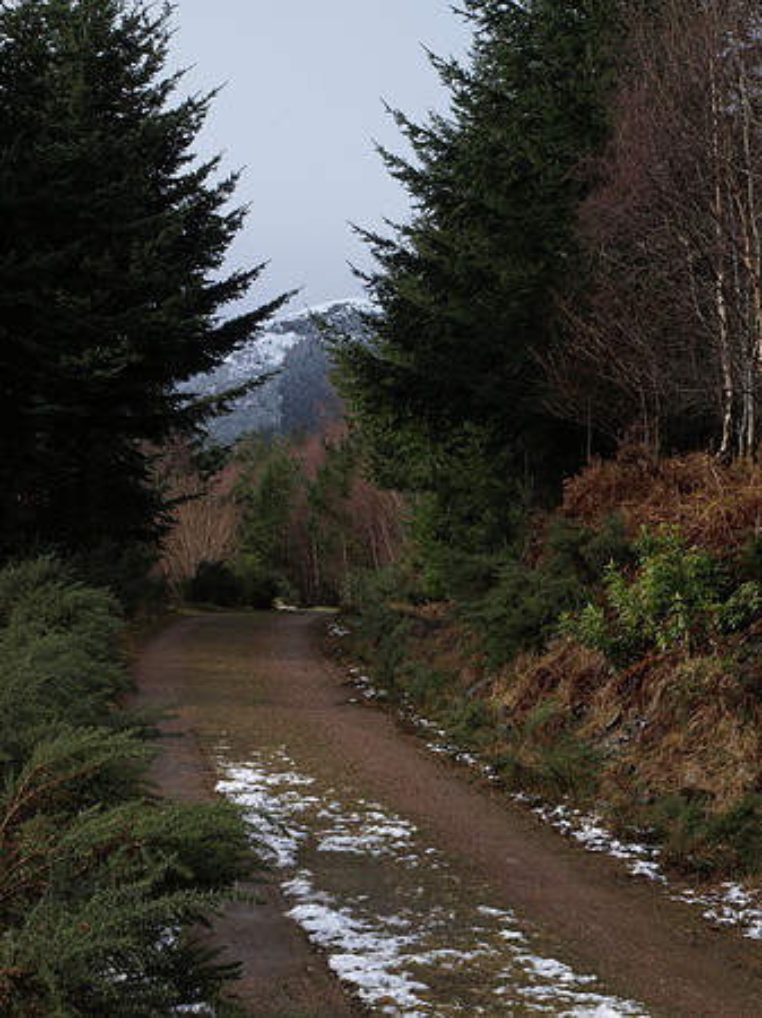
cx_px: 381
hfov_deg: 22.9
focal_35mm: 64
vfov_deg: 30.3
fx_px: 1880
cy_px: 509
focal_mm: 32
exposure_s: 1/160
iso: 200
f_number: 11
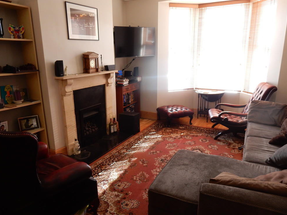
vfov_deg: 53.0
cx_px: 142
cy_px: 110
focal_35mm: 26
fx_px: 215
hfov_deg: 67.3
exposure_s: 1/30
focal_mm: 4.5
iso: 200
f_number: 3.7
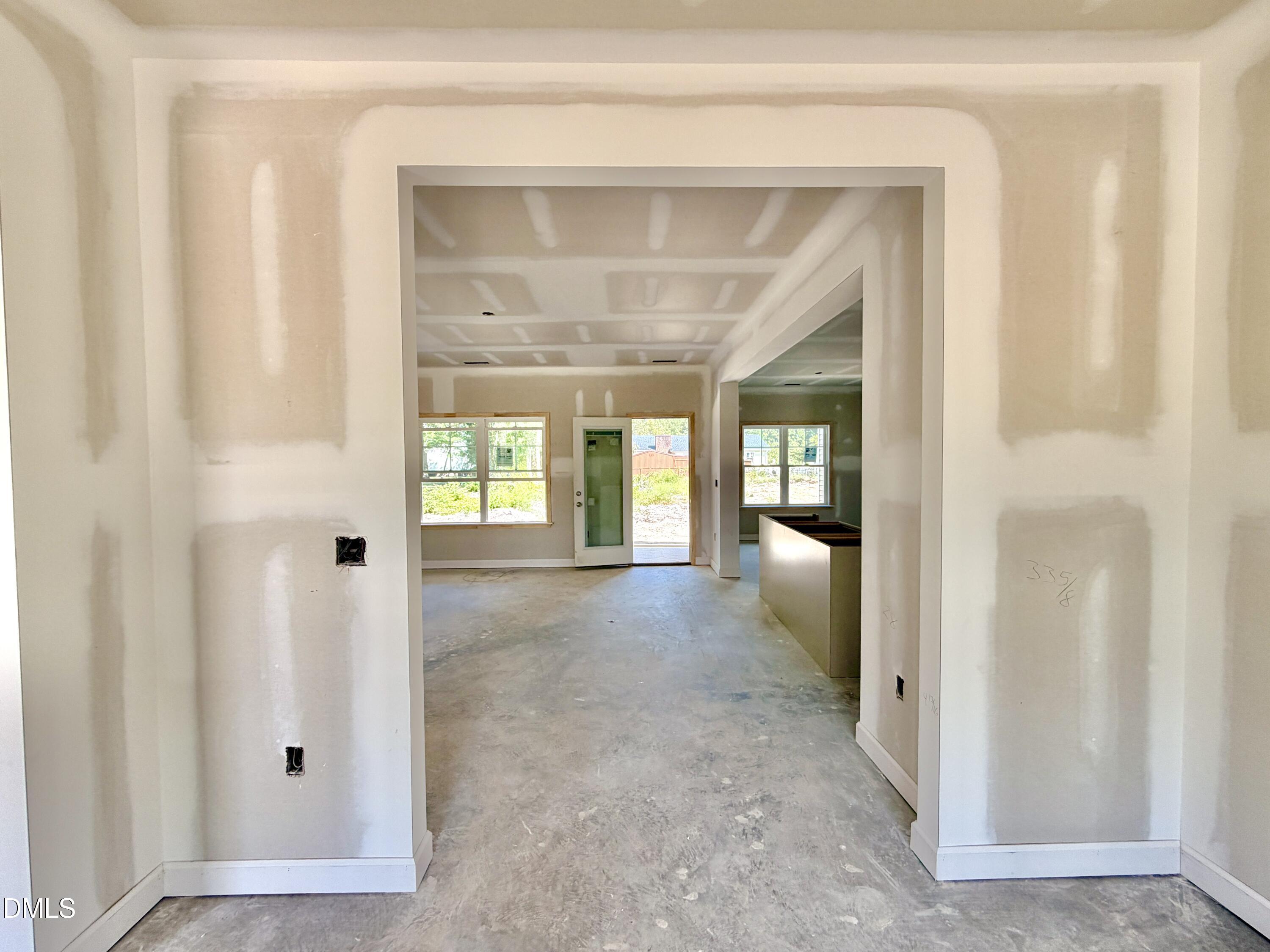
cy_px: 476
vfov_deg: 85.7
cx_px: 635
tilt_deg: -0.8
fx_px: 514
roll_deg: +0.5
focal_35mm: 14
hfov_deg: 102.1
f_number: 2.2
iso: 50
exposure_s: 1/131
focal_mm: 2.22
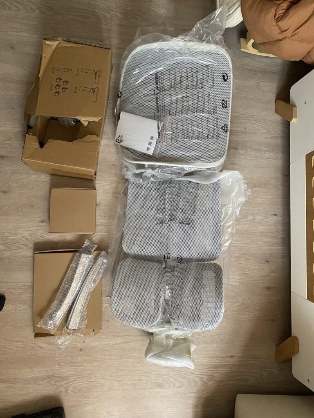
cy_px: 209
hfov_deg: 53.1
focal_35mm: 26
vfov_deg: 67.3
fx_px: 314
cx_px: 157
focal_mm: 4.25
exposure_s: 1/40
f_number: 1.8
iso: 640
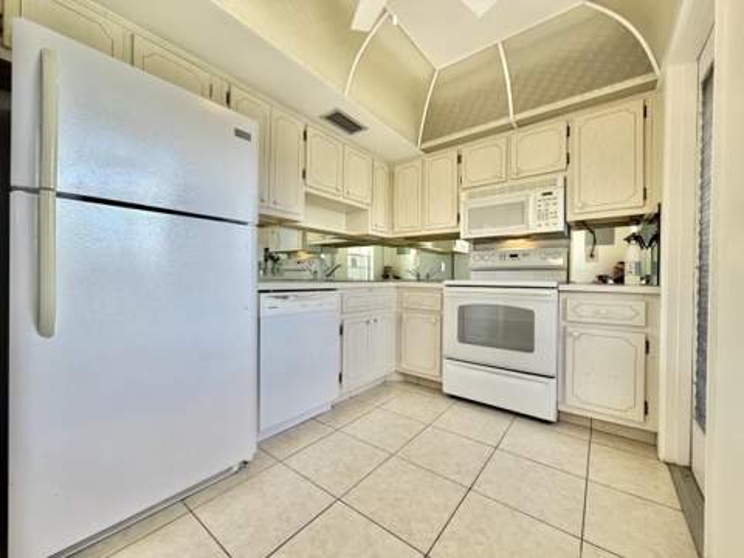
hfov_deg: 102.1
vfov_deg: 85.7
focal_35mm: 14
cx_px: 372
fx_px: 301
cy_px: 279
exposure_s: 1/120
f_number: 2.2
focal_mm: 2.22
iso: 80
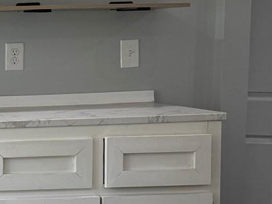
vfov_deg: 12.6
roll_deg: +1.4
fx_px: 919
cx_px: -266
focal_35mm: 117
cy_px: 149
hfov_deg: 14.2
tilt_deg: -6.8
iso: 64
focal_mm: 6.76
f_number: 1.78
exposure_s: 1/209
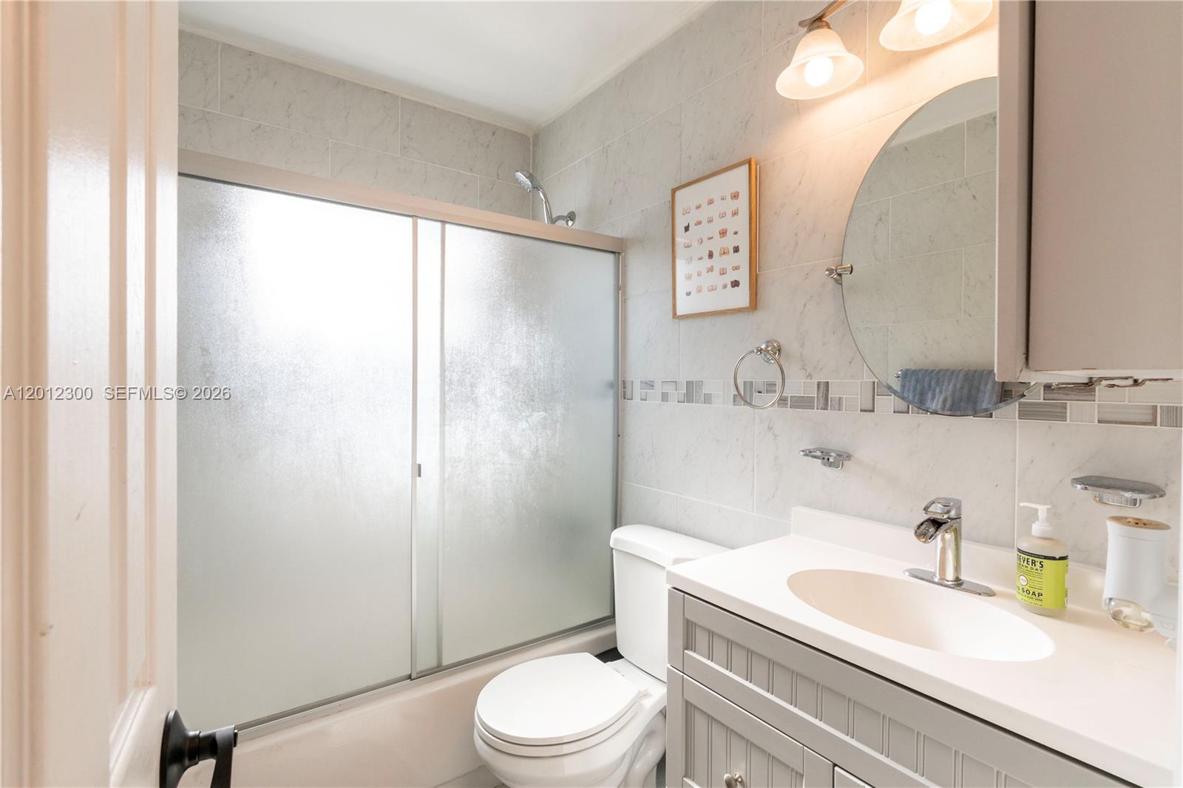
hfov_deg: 95.0
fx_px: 542
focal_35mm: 16
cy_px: 394
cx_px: 592
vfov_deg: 72.0
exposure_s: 1/60
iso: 250
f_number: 7.1
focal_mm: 11
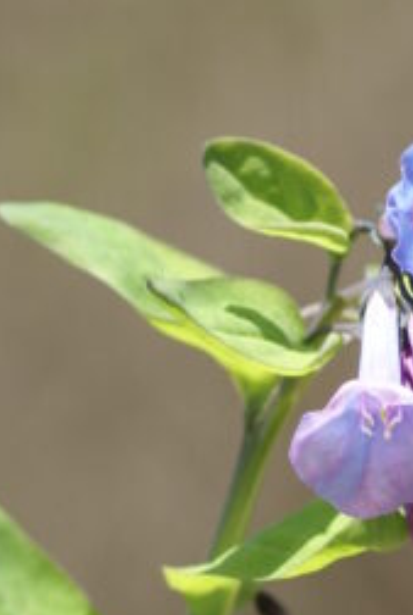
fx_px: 9391
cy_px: 796
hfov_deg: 2.5
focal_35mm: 548
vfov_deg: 3.7
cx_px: 378
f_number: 5.6
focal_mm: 90
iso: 100
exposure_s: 1/320
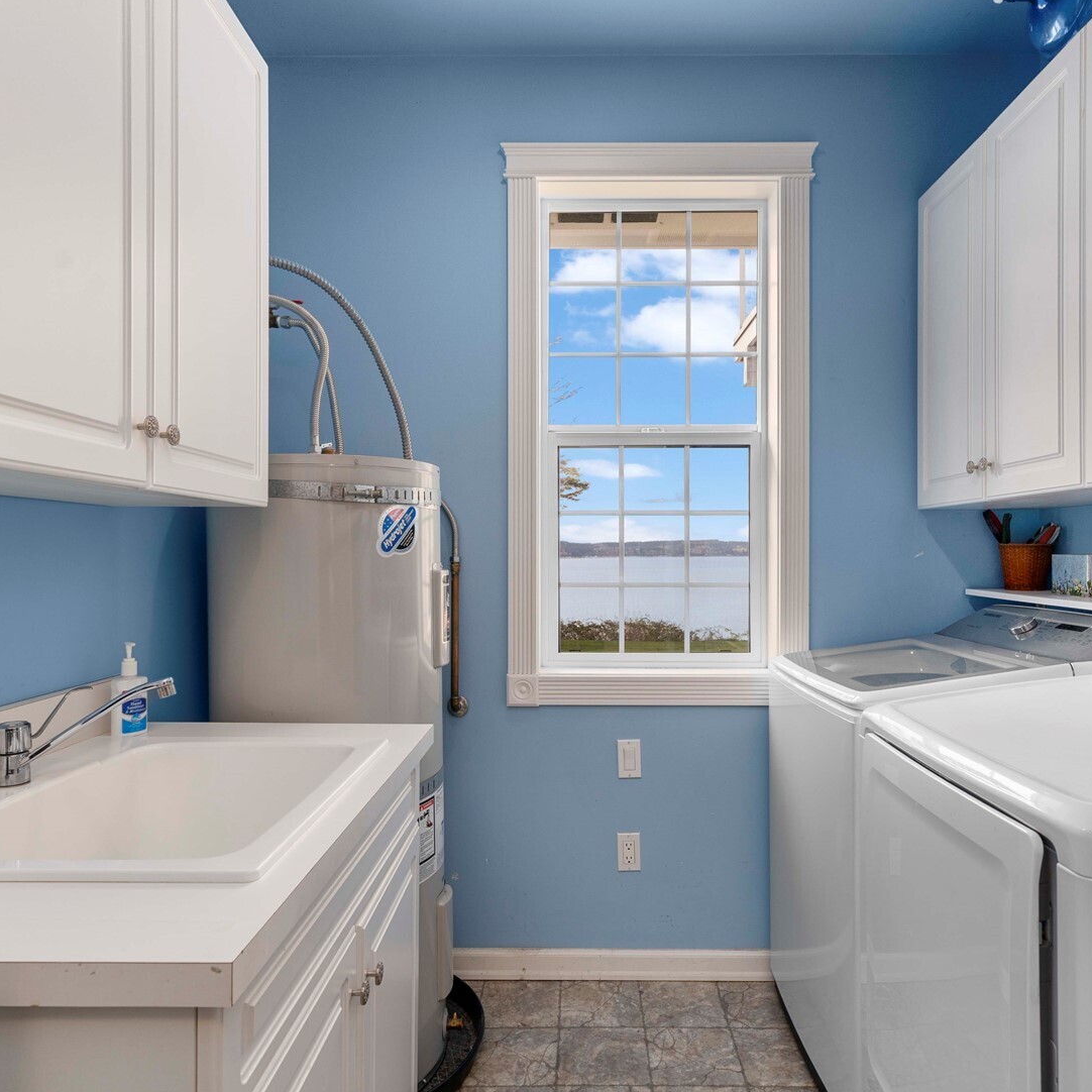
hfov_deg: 74.7
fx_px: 714
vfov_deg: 74.8
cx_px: 580
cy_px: 550
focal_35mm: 20
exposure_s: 1/30
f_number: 7.1
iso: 100
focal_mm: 15
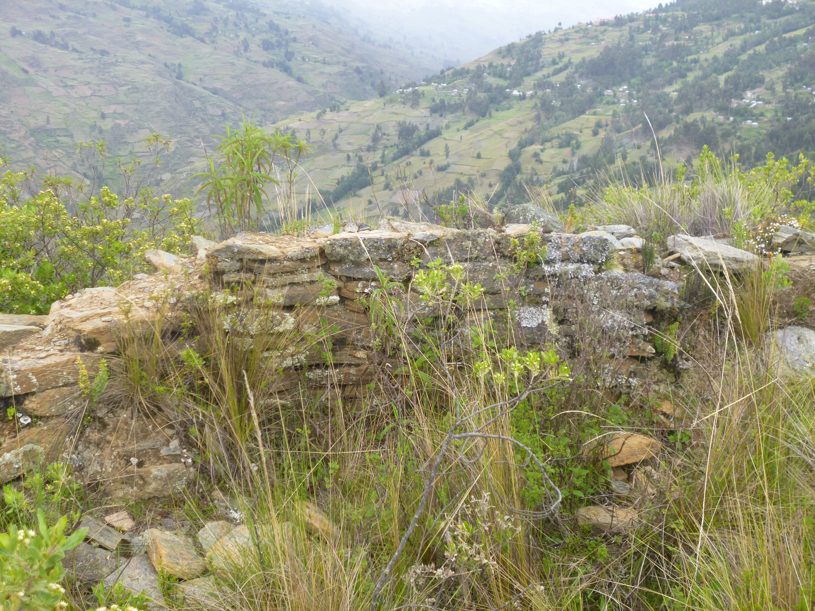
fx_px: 1036
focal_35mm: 44
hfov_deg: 42.9
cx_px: 408
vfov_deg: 32.9
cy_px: 306
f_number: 3.4
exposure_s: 1/200
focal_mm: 7.9
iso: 100
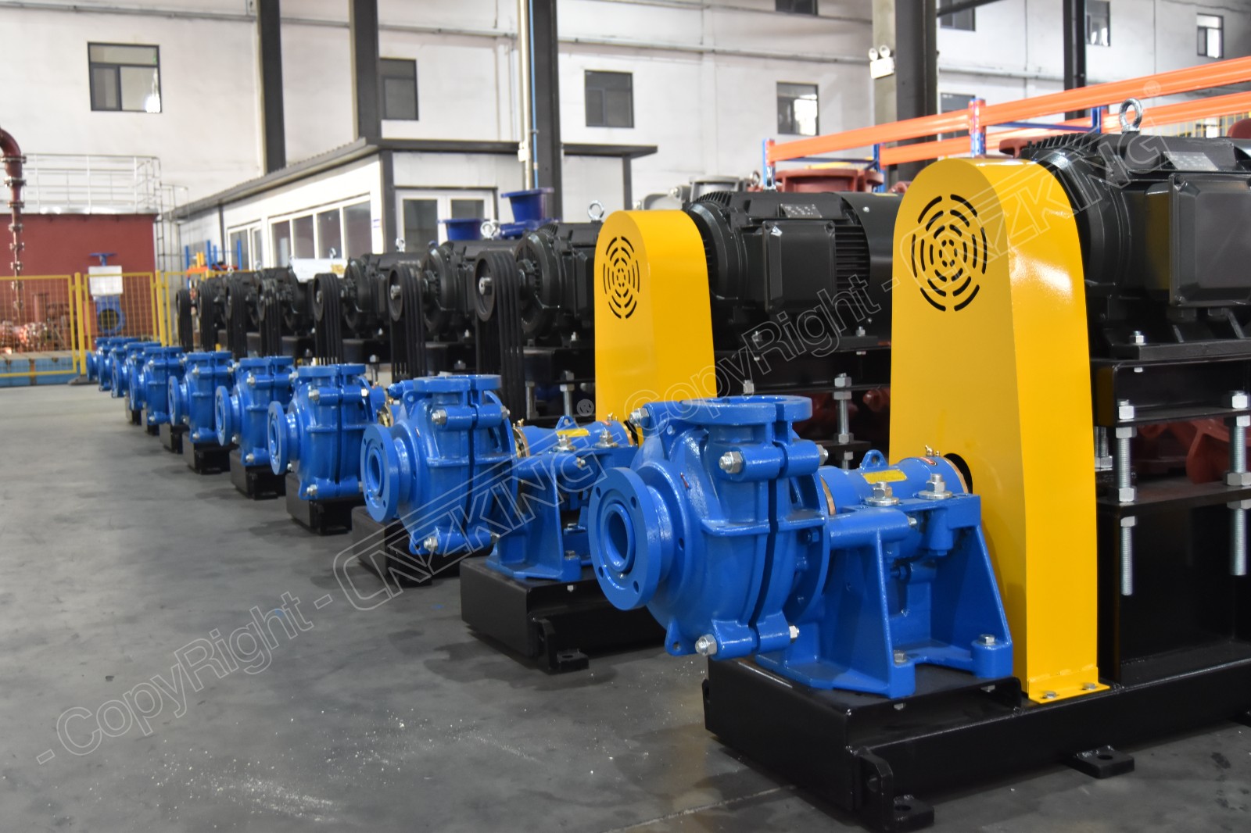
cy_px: 416
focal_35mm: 39
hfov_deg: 49.6
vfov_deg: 34.2
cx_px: 626
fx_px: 1355
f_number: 4.5
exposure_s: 1/30
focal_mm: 26
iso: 1000
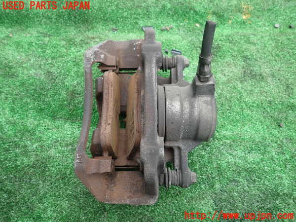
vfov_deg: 54.9
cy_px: 111
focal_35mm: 25
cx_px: 148
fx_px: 214
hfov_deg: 69.4
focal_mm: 4.5
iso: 100
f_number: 2
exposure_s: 1/80
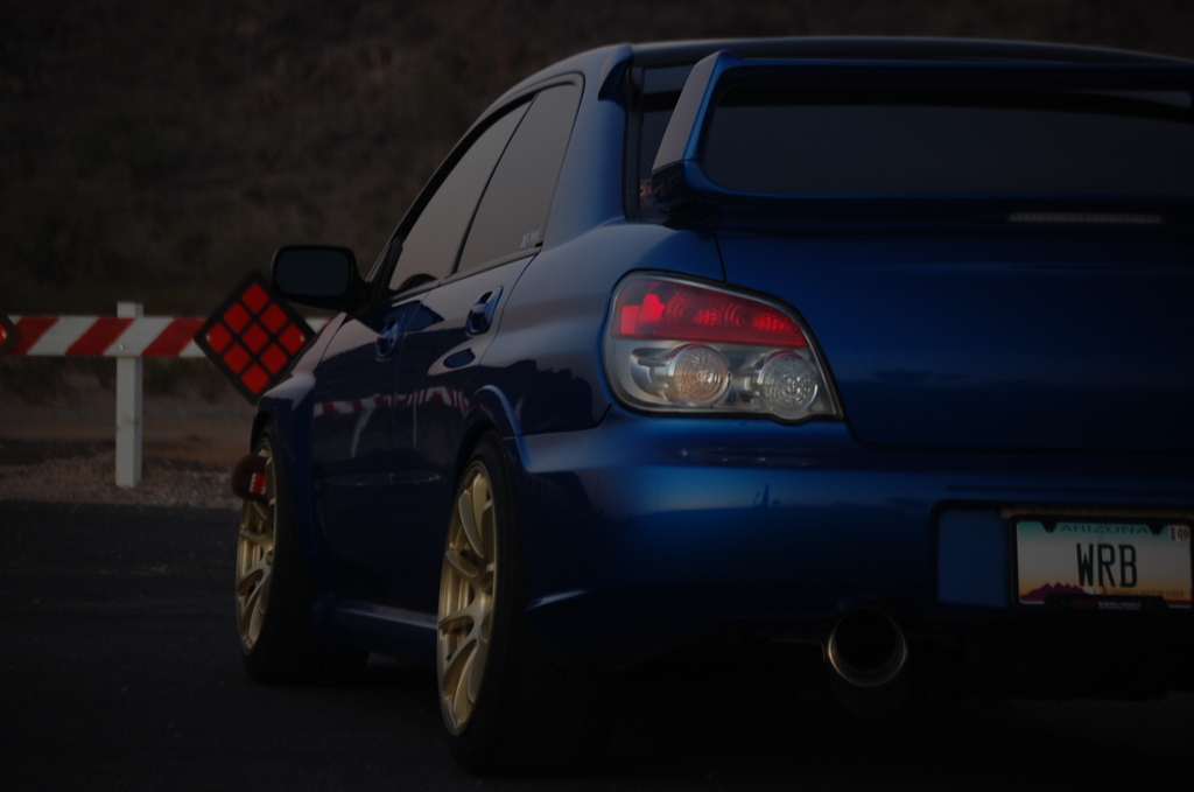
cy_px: 396
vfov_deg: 9.6
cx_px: 597
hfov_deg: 14.4
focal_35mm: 142
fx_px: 4718
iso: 200
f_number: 4.8
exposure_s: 1/40
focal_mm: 95
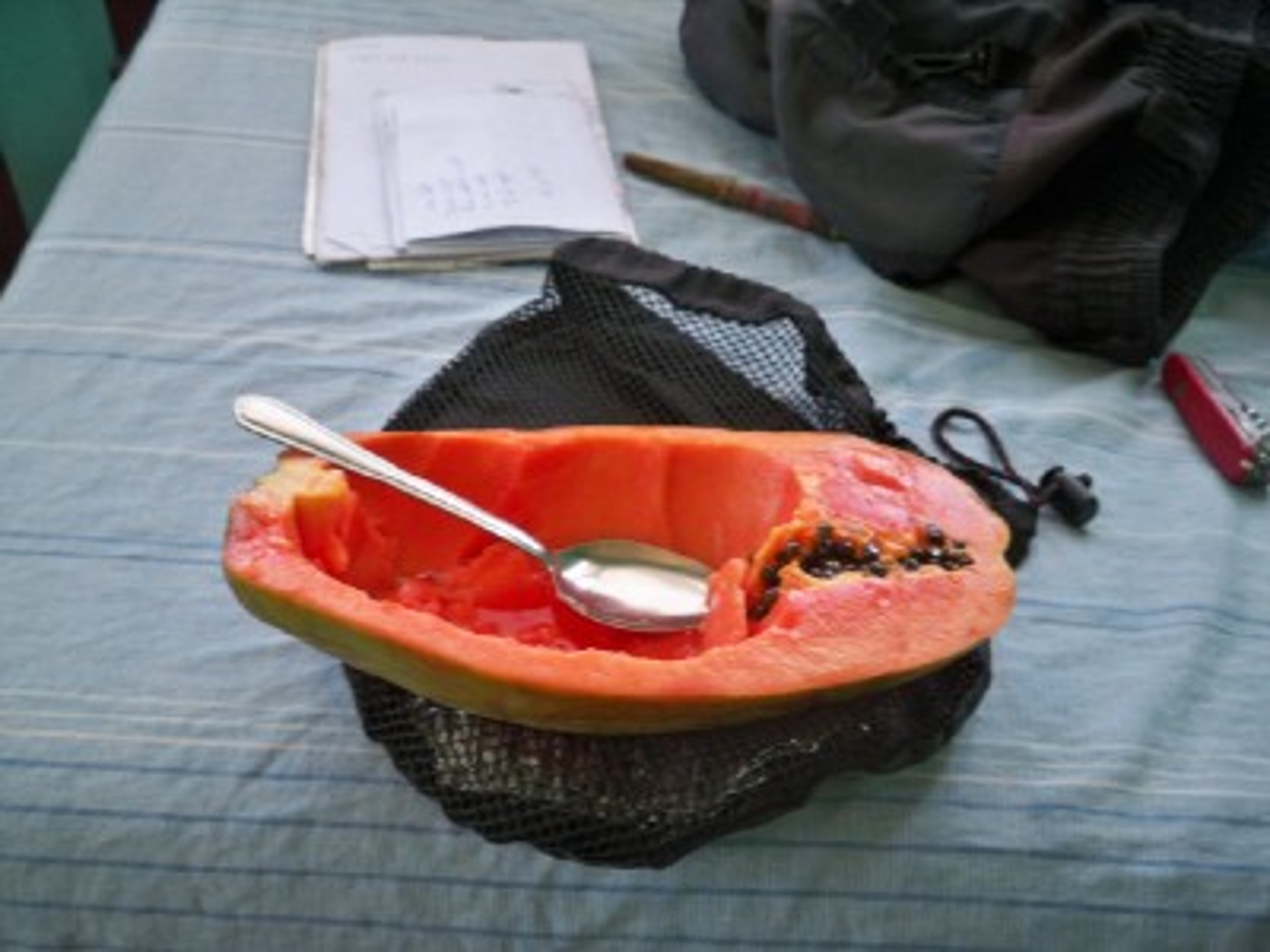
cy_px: 476
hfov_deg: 52.6
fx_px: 1284
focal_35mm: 35
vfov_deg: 40.7
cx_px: 635
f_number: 3.1
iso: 160
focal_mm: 6.3
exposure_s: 1/60
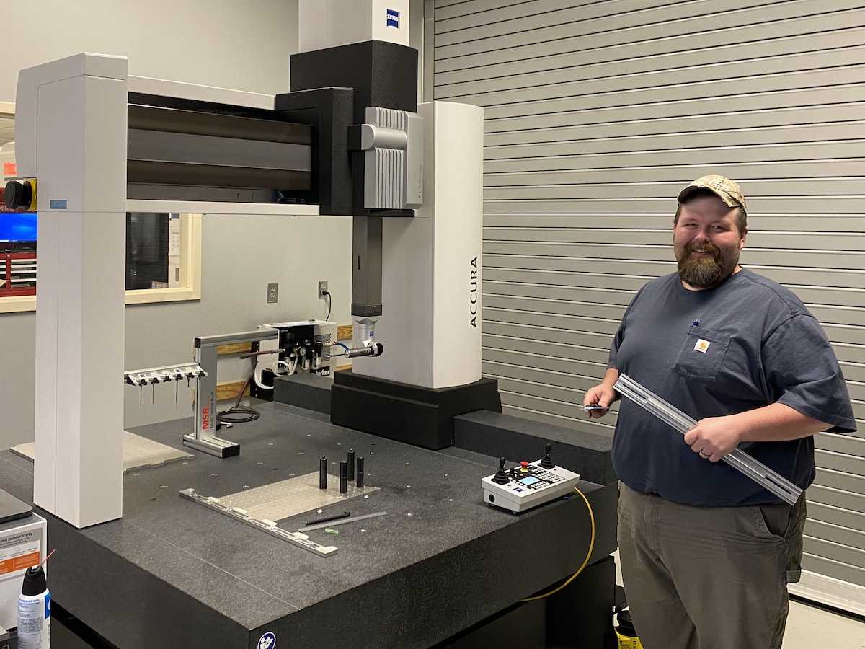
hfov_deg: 67.3
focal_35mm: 26
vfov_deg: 53.1
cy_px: 324
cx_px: 432
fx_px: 650
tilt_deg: +0.2
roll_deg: -1.0
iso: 200
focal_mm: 4.25
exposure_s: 1/60
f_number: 1.8
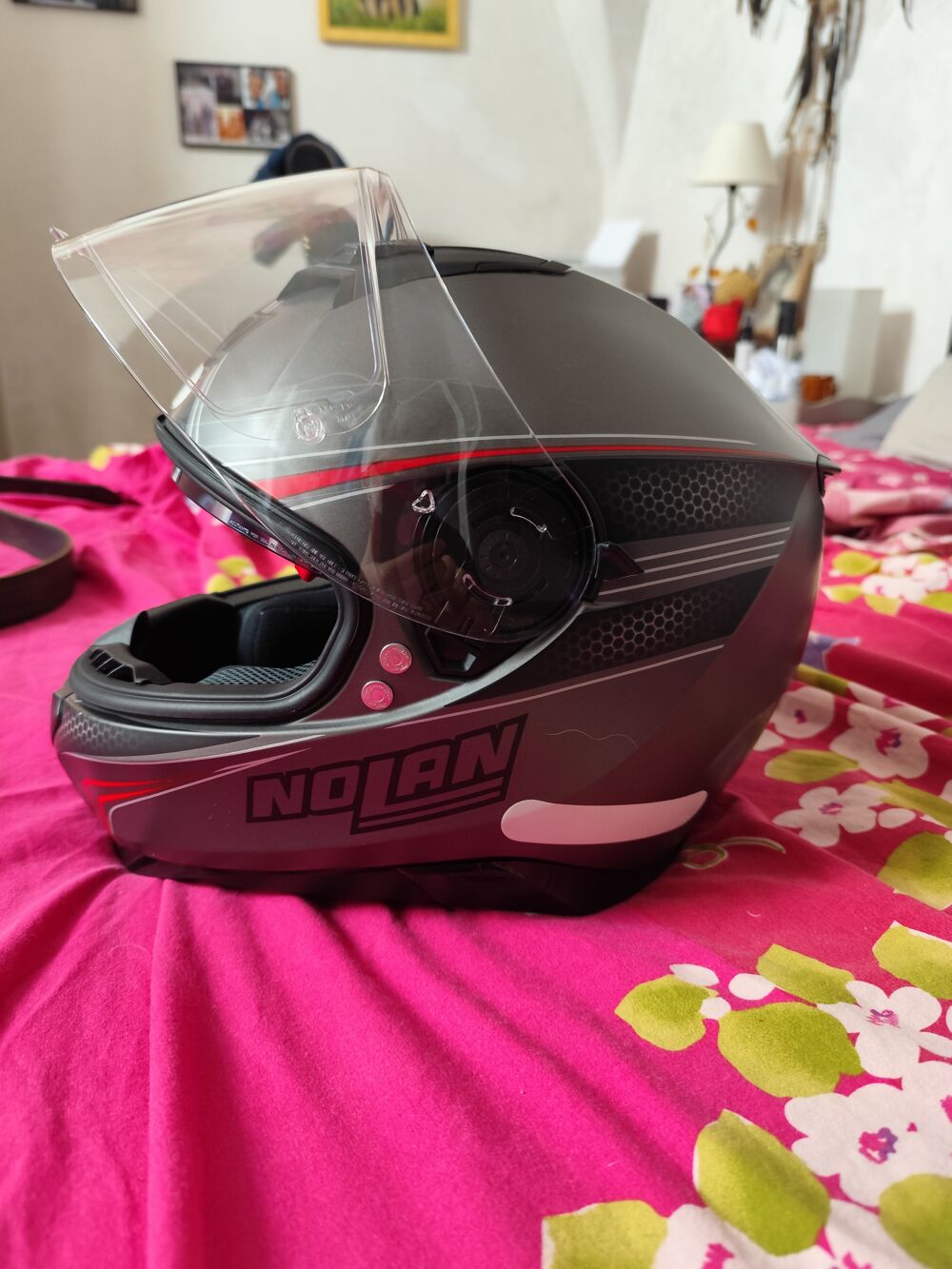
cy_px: 634
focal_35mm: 23
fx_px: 843
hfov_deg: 58.9
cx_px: 476
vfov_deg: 73.9
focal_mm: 6.19
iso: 800
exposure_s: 1/33.3
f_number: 1.65
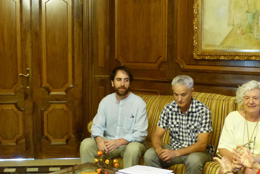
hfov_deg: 30.1
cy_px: 116
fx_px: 484
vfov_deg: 20.2
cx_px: 126
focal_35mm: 67
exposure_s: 1/30
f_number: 2.8
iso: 800
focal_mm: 8.1
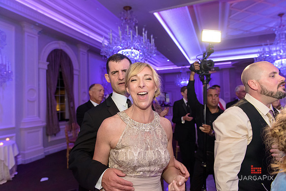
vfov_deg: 53.2
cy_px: 96
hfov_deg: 73.7
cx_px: 143
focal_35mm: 24
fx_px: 191
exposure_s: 1/125
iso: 3200
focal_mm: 24
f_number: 3.2
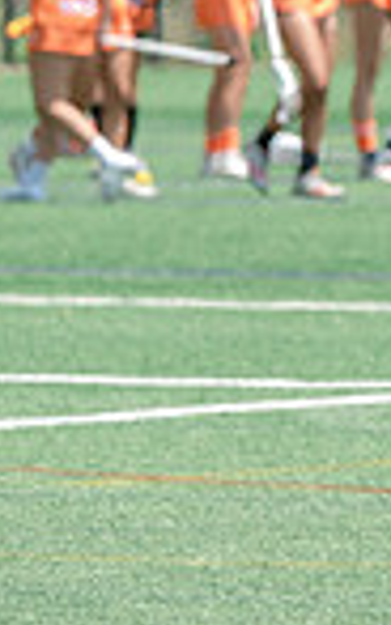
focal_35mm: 1193
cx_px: 1532
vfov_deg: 1.8
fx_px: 20320
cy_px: 108
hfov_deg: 1.1
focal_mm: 195
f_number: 5
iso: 400
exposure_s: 1/1600
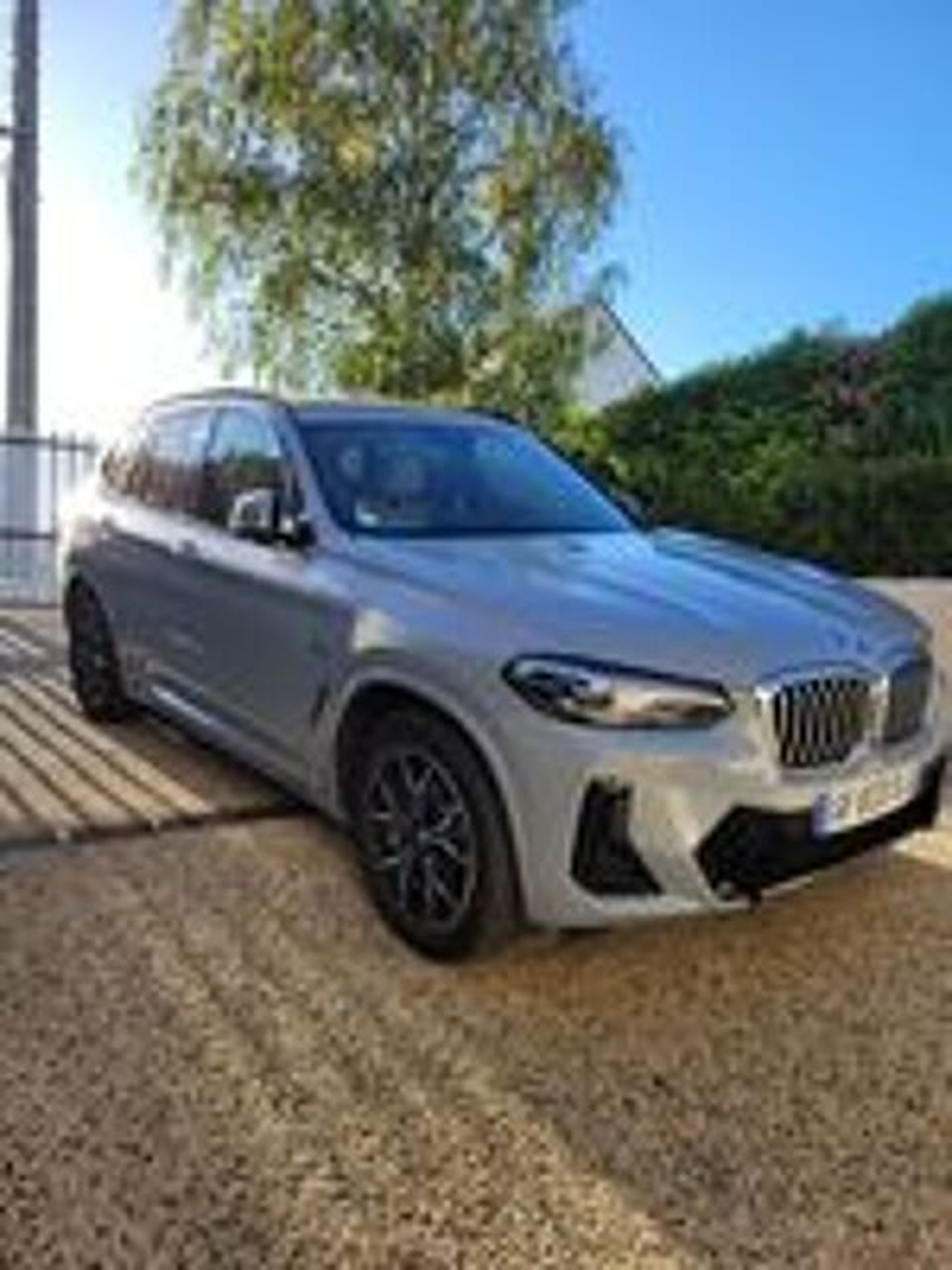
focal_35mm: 26
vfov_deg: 67.3
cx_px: 476
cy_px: 635
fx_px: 953
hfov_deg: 53.1
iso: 40
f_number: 1.8
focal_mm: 5.4
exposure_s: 1/832
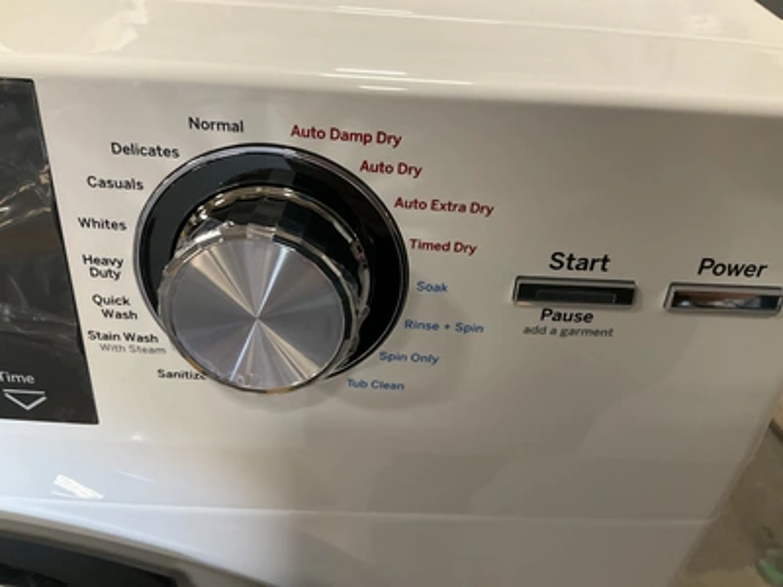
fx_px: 656
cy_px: 294
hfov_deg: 61.7
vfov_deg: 48.2
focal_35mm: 29
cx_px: 392
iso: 160
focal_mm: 3
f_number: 1.8
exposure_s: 1/60
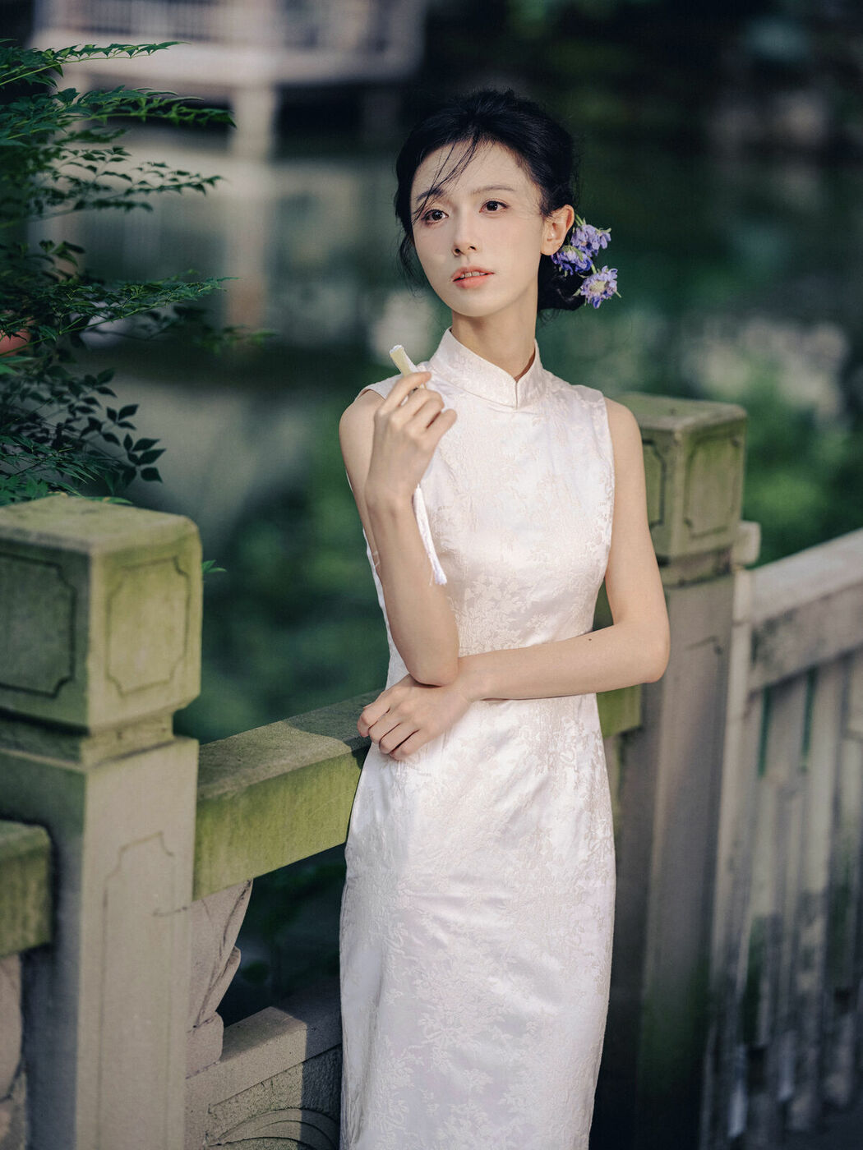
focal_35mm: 87
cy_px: 575
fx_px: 2892
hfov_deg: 17.0
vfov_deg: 22.5
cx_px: 432
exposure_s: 1/250
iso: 320
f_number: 2.2
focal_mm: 110
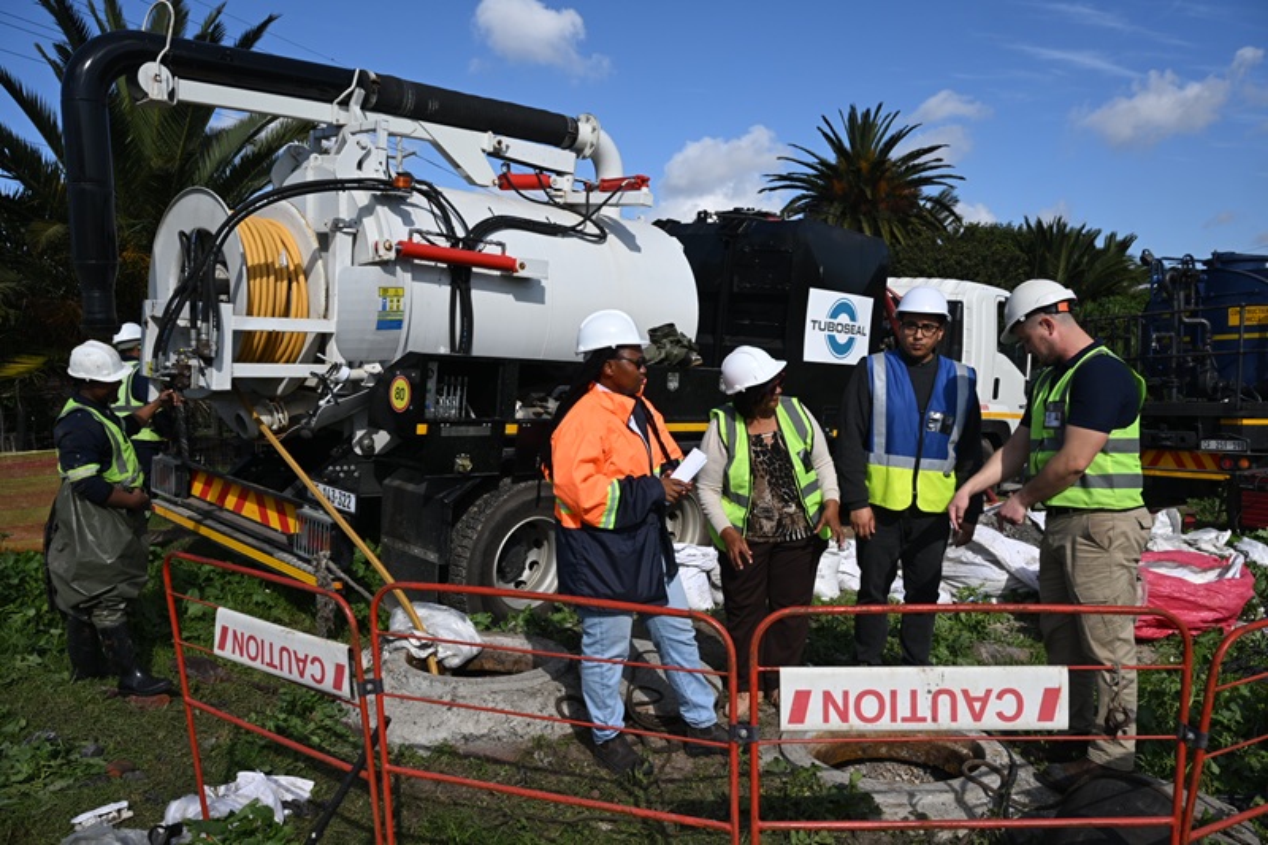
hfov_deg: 63.7
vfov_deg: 44.9
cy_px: 422
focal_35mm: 29
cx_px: 634
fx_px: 1021
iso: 100
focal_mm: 29
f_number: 11
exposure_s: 1/200
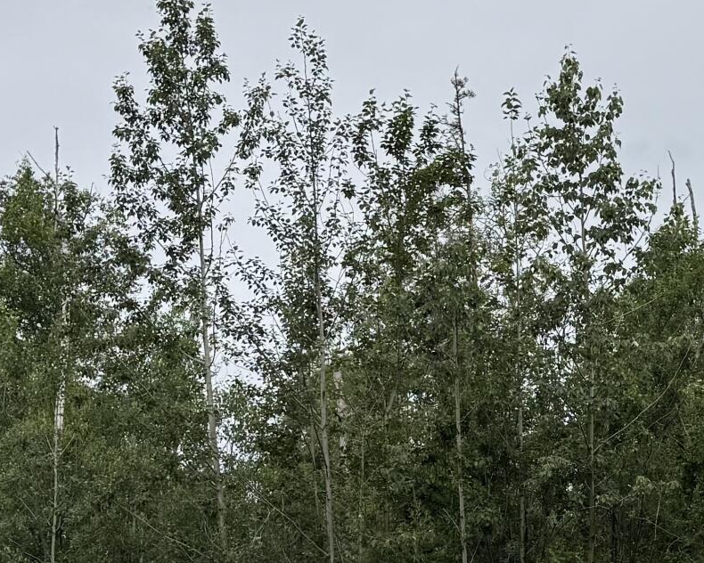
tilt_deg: +12.0
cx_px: 574
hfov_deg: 21.2
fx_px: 1854
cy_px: 472
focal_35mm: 89
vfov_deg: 17.1
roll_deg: -0.9
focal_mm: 6.76
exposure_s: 1/3145
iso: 80
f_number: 1.78
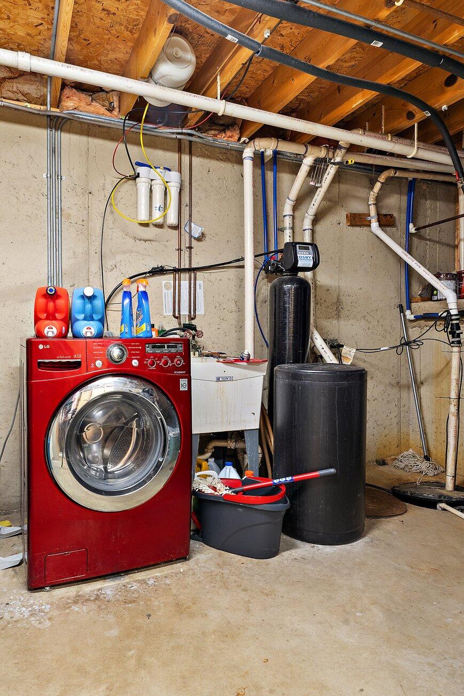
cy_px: 358
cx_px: 196
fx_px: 425
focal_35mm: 22
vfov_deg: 78.6
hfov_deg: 57.0
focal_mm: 14
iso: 320
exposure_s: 3.2
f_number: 8
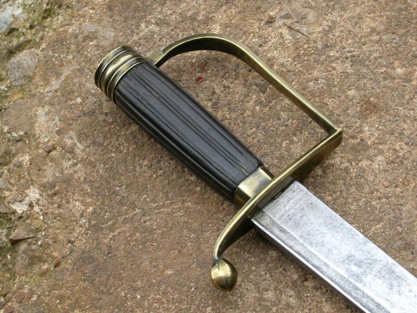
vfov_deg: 17.0
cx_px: 208
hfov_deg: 22.5
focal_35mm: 87
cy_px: 156
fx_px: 1048
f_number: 4.3
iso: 100
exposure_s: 1/64.7
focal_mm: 13.3
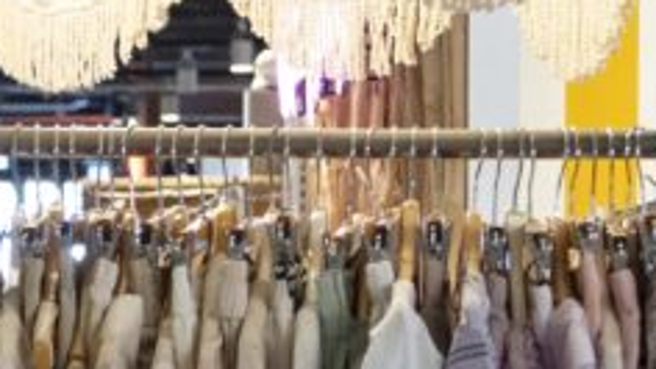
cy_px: 431
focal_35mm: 227
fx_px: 3950
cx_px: -417
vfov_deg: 5.3
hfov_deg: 9.2
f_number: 5.6
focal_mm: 50
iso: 3200
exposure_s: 1/160
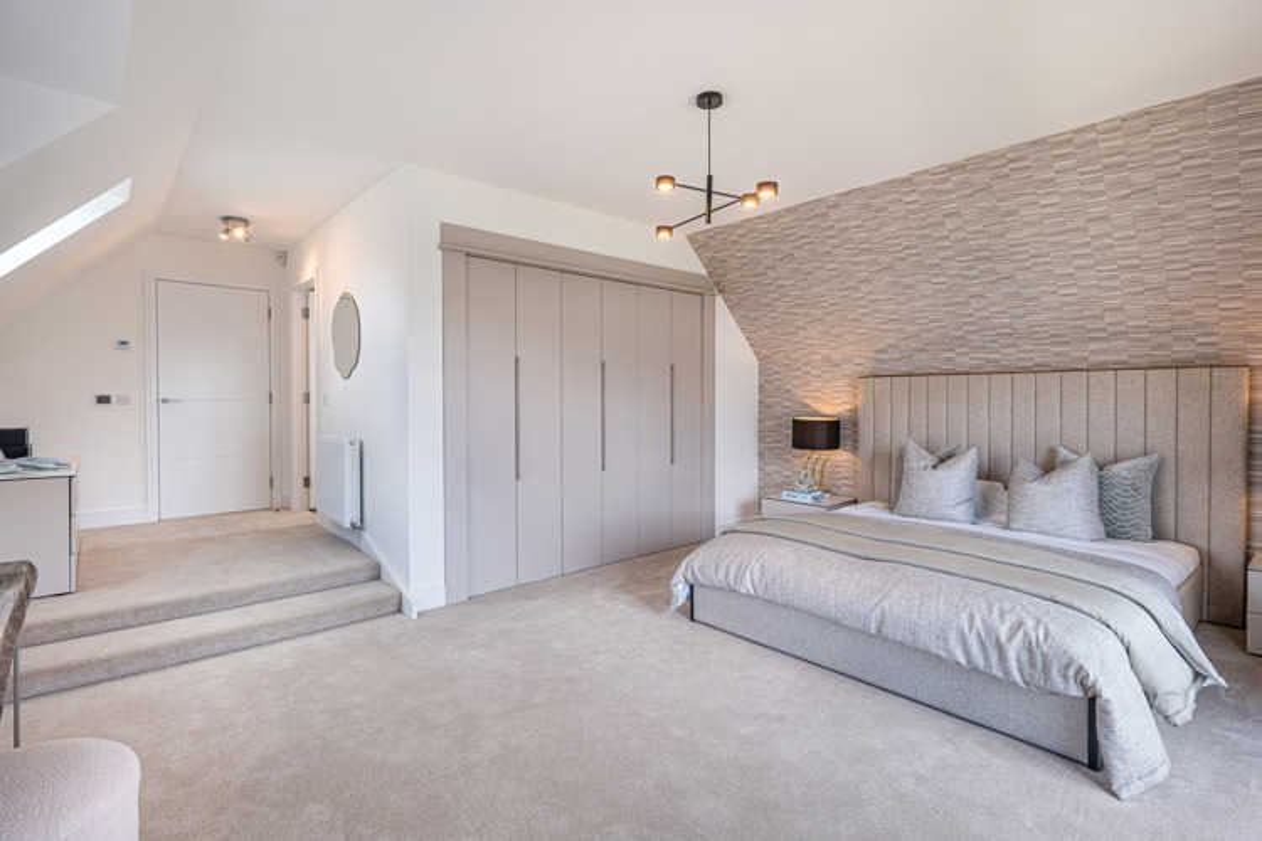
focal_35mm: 17
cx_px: 631
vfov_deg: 70.4
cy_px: 420
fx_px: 596
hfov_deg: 93.3
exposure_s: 1/60
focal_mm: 17
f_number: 8
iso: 100
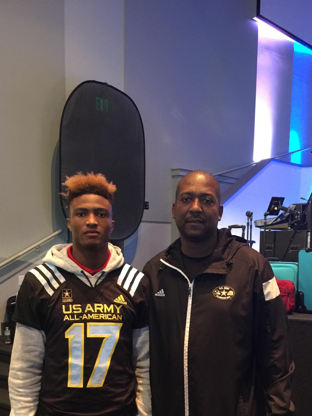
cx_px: 156
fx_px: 529
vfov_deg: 41.6
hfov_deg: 32.9
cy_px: 315
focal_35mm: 44
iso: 125
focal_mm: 4.15
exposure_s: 1/4
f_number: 2.2
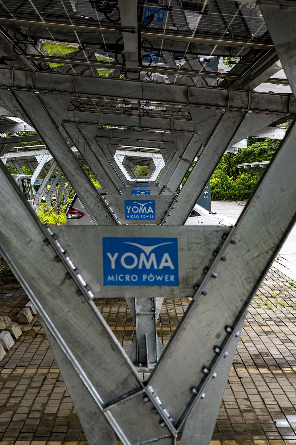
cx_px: 148
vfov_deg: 28.9
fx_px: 865
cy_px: 222
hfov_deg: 19.4
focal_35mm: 70
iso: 400
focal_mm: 70
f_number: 9
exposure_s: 1/250
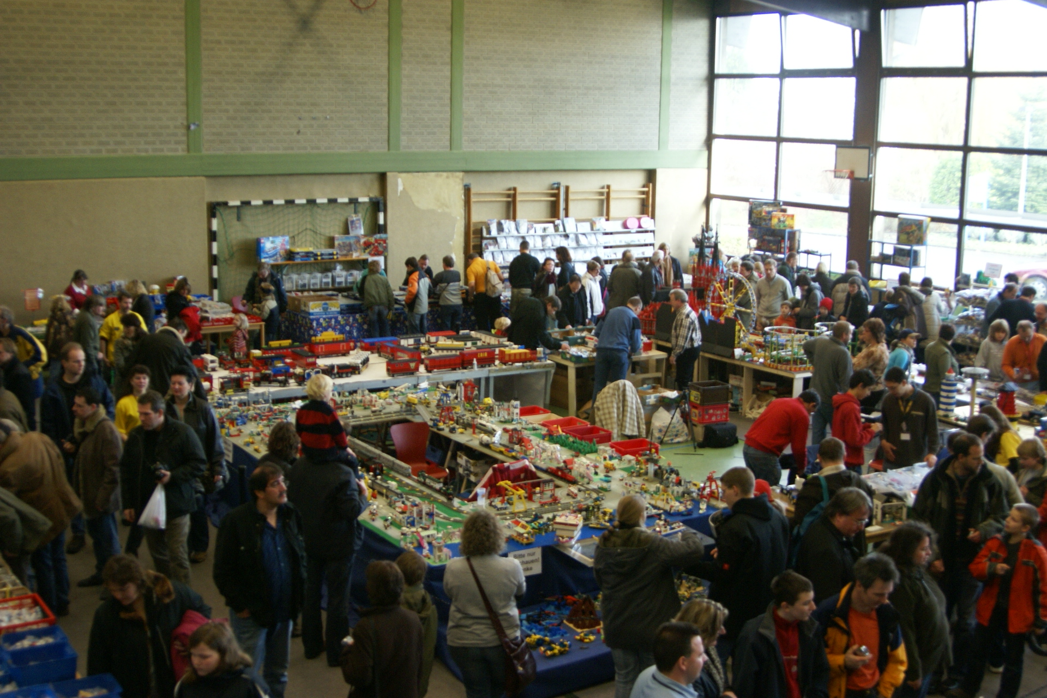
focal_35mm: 42
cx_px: 524
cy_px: 349
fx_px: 1221
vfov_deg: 31.9
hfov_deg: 46.4
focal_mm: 28
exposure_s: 1/50
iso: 200
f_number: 4
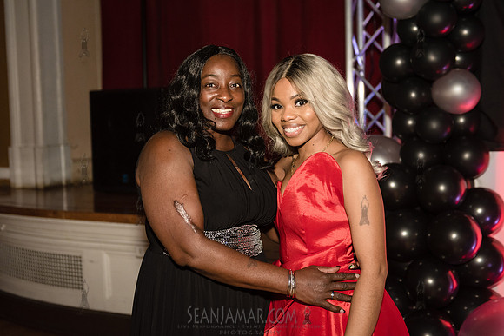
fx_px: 672
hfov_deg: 41.1
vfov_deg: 28.1
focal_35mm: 48
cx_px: 252
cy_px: 168
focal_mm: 48
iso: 2000
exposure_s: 1/250
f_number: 3.5
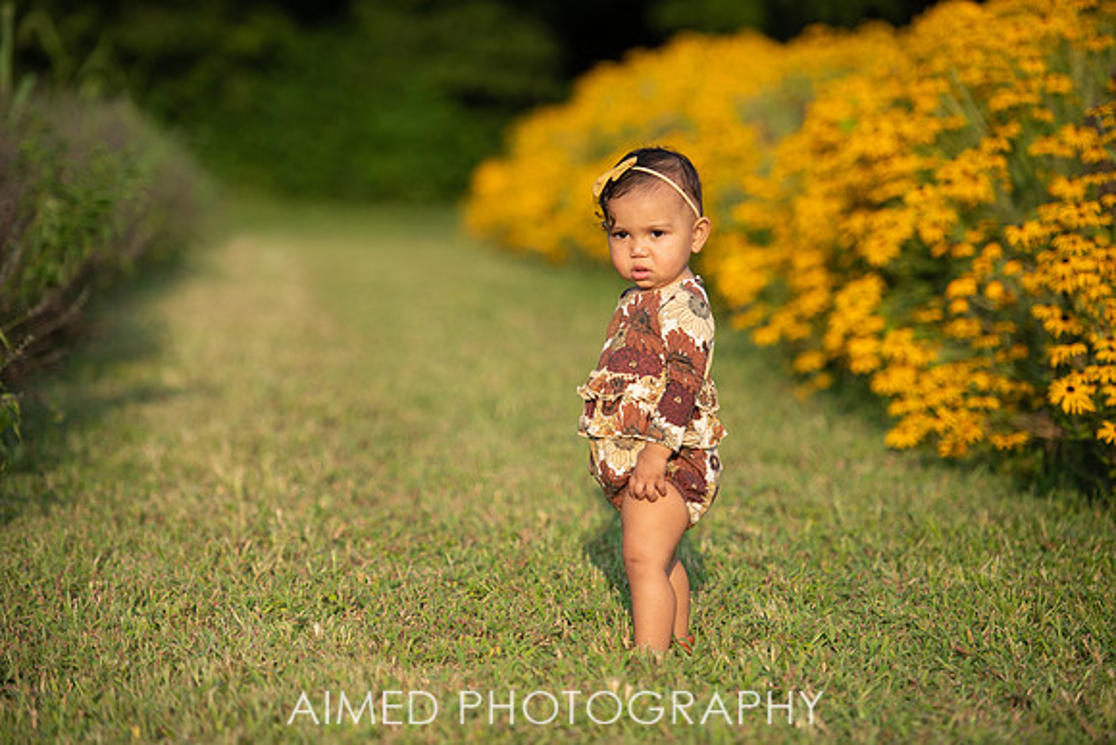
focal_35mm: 151
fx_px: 4673
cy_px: 372
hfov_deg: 13.6
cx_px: 558
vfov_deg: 9.1
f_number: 2.8
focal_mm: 150
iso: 64
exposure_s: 1/640
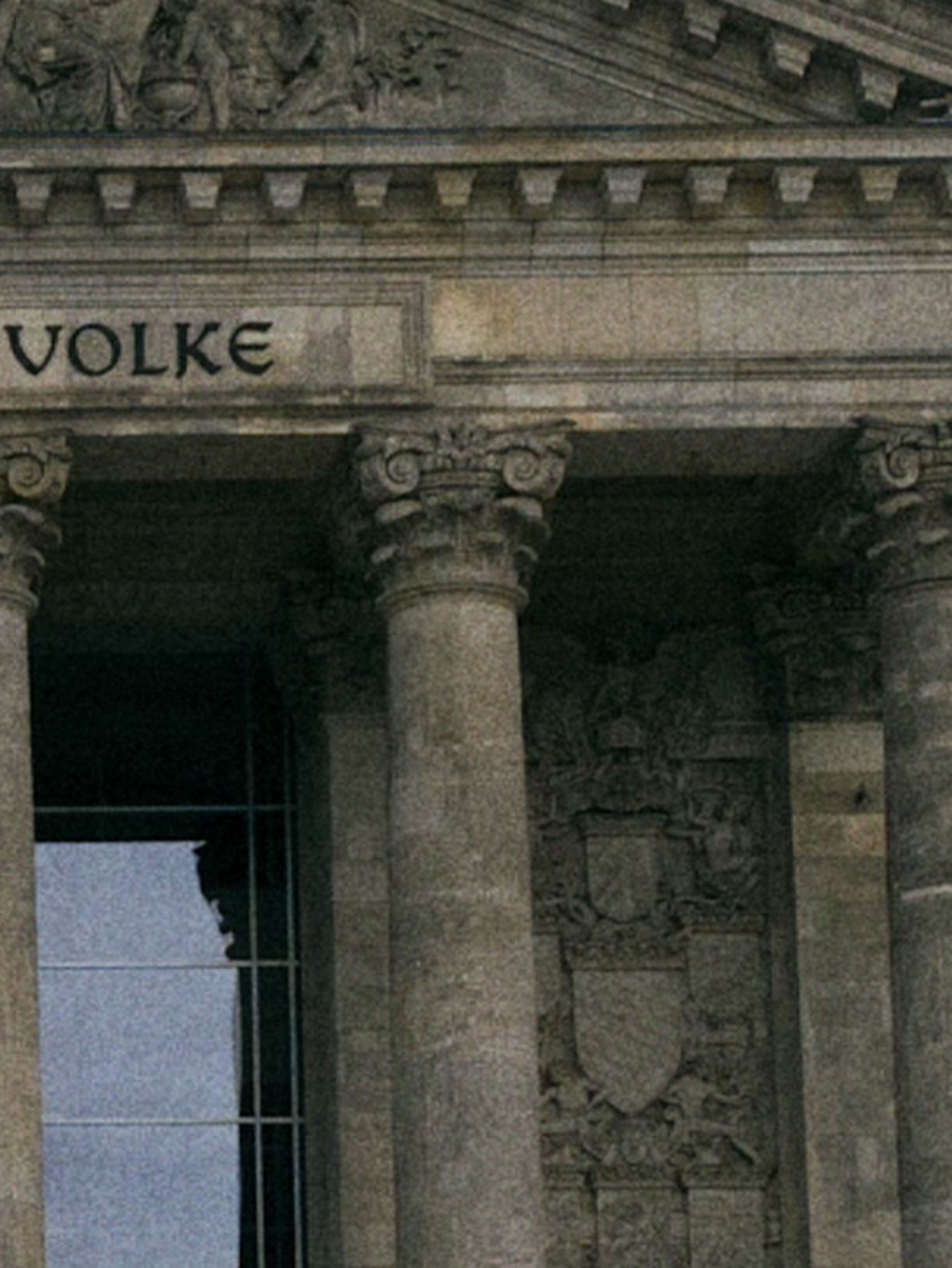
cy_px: 1378
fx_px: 3629
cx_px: -347
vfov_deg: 19.1
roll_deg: -0.3
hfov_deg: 14.2
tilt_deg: +11.5
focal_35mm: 99
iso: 32
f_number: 1.8
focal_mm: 4.25
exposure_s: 1/3226
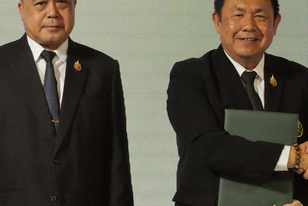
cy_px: 60
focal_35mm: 180
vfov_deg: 7.6
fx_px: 1541
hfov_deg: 11.3
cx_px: 304
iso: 6400
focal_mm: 40
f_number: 5.6
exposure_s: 1/640
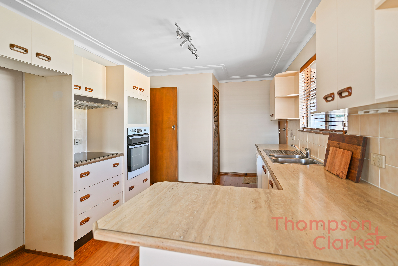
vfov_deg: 68.9
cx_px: 199
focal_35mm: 18
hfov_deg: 91.6
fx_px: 194
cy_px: 133
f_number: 4
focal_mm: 17.5
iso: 100
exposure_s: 1/6
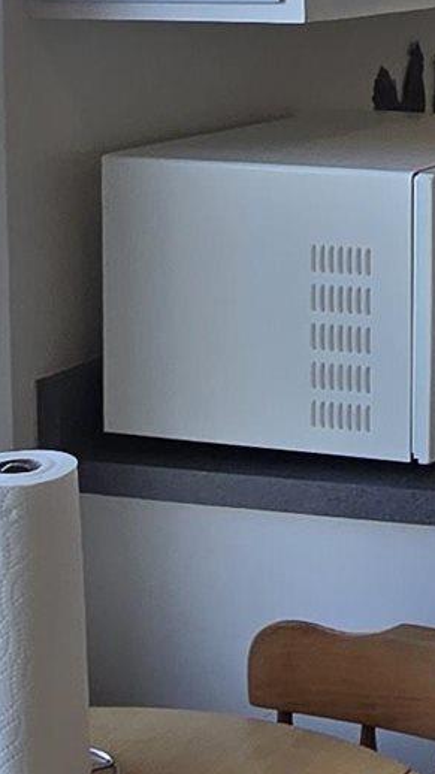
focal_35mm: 84
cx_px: 788
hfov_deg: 13.0
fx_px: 1724
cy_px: 81
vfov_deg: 24.6
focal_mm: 2.2
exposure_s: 1/173
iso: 50
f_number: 2.2
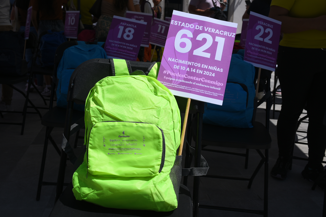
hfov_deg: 54.4
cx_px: 163
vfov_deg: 37.9
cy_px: 108
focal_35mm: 35
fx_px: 317
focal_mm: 35
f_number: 9
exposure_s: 1/400
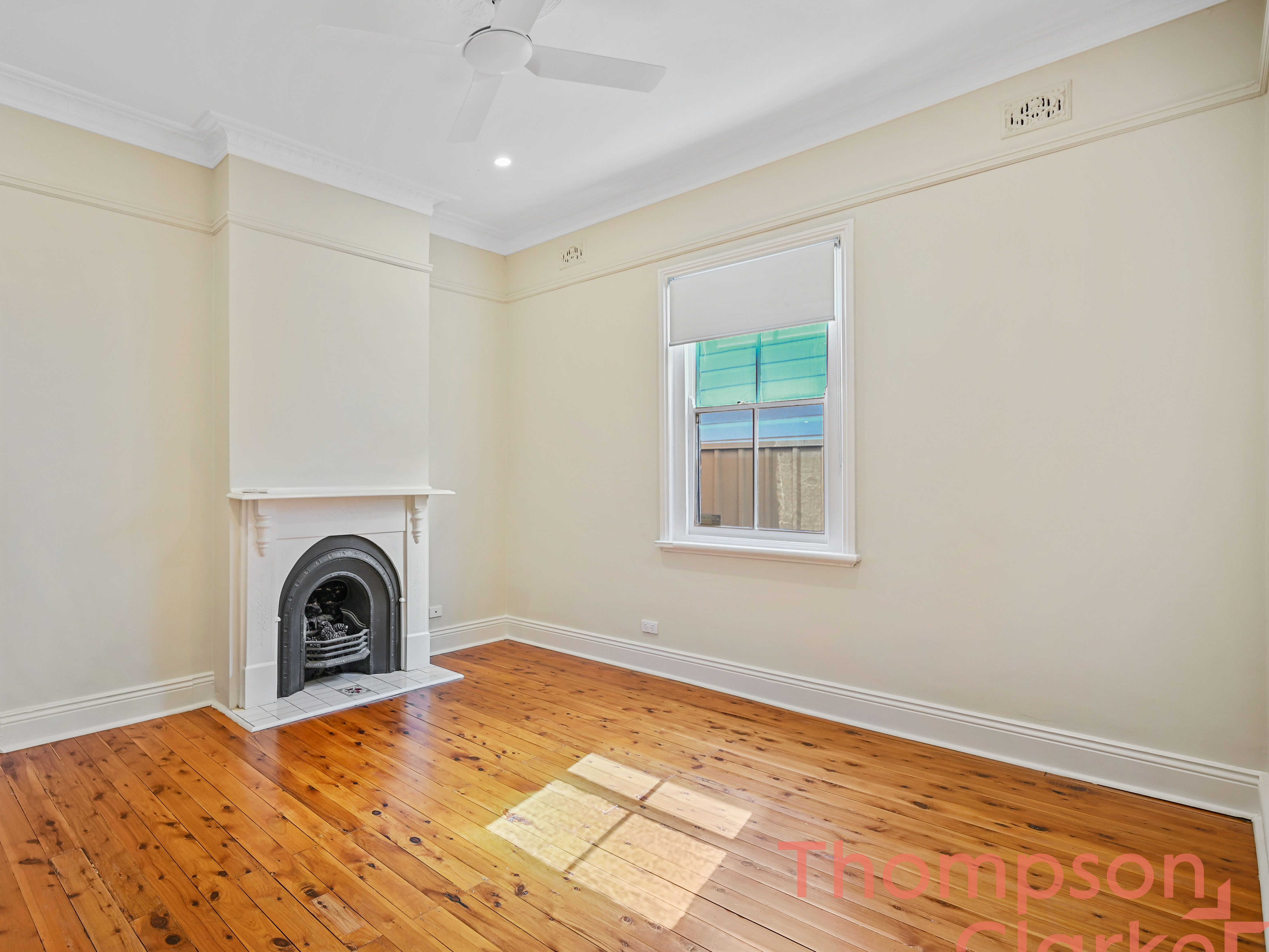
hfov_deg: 85.9
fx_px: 660
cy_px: 482
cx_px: 471
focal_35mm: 18
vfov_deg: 71.6
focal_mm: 14
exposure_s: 1/4
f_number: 4
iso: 100
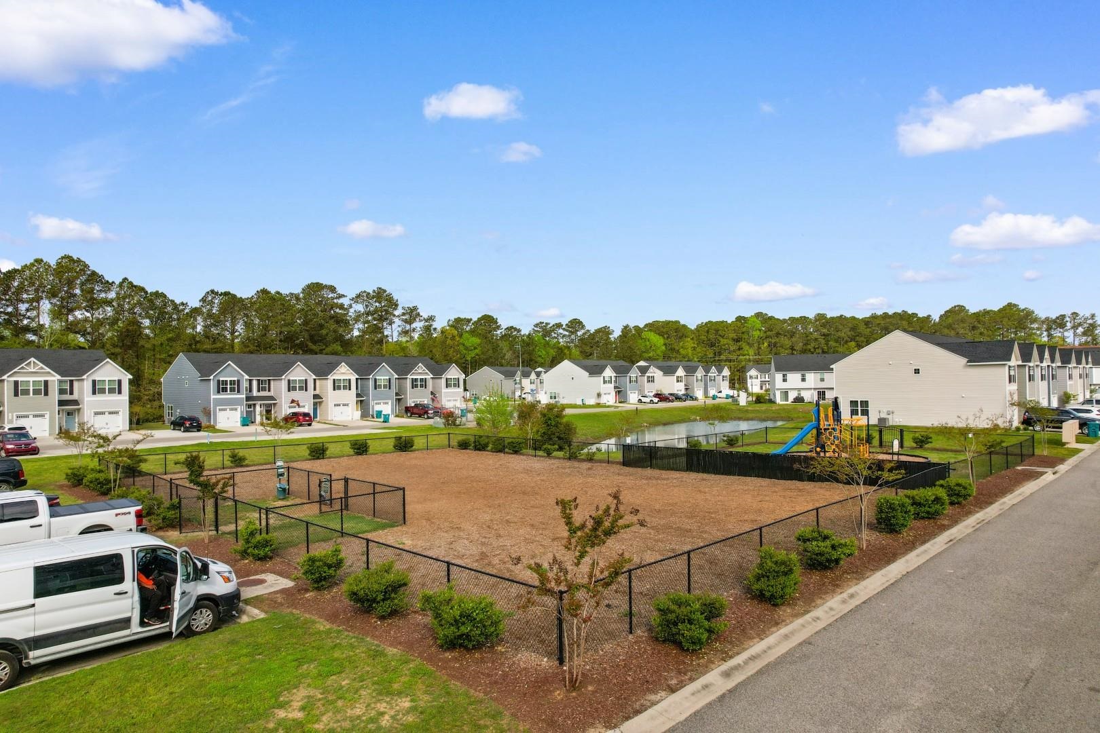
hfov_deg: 78.6
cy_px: 366
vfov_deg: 57.2
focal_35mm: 22
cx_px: 550
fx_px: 672
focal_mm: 8.38
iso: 100
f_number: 2.8
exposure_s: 1/400
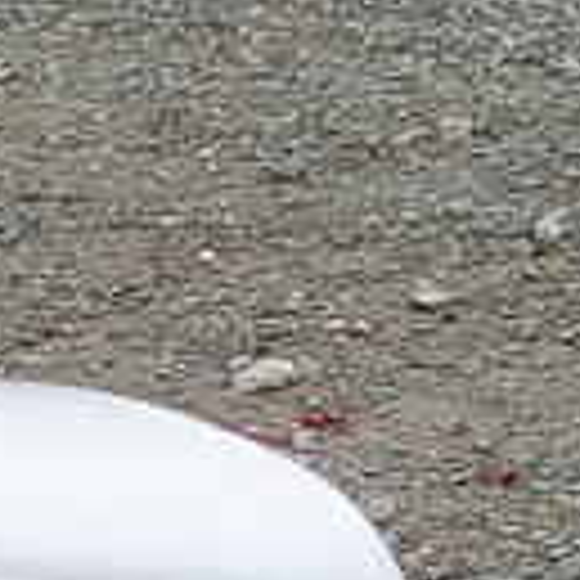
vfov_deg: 6.7
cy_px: 690
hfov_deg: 6.7
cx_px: 301
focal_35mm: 260
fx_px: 4929
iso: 50
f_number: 3.9
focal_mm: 12.3
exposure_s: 1/144
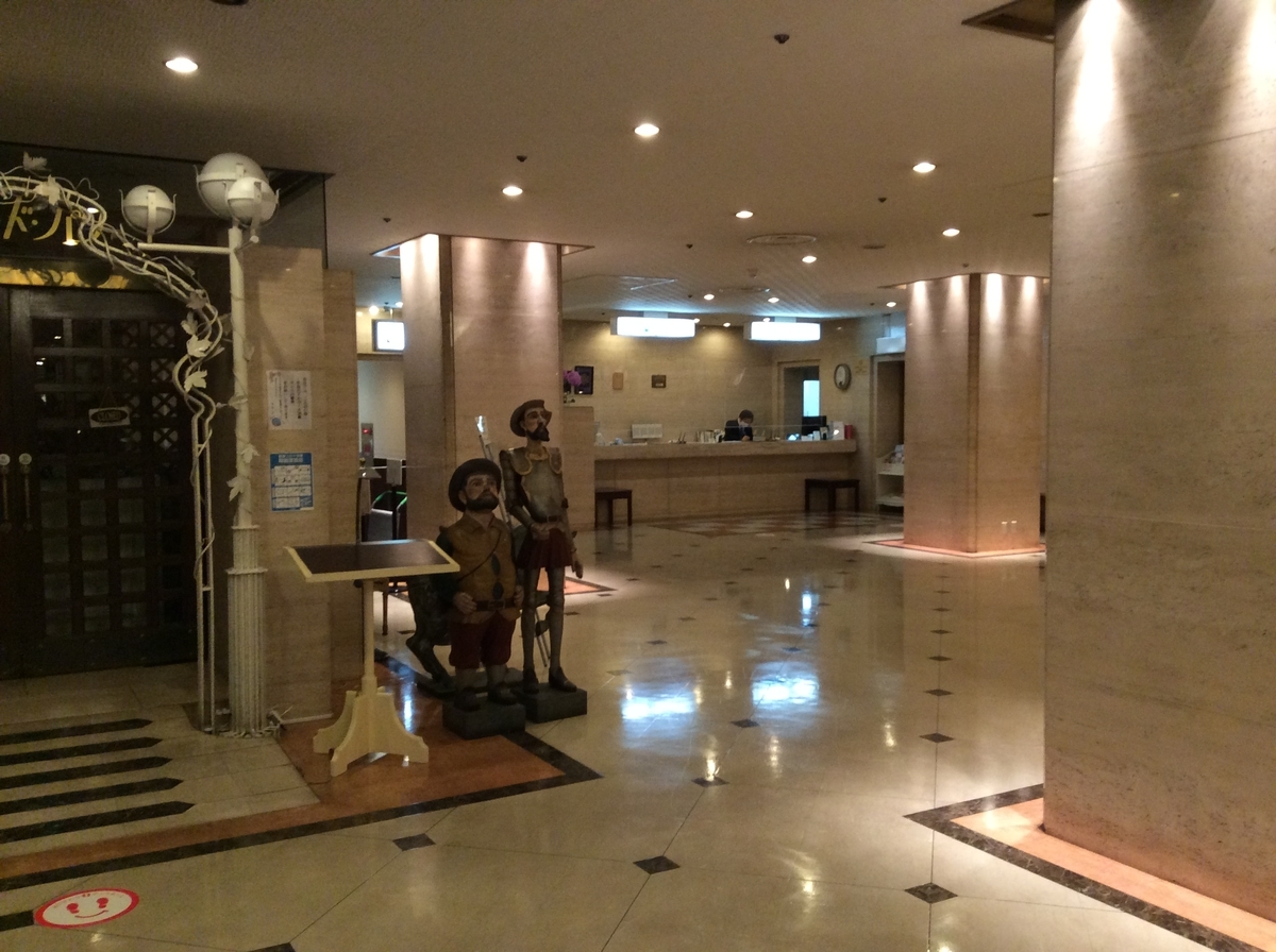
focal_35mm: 32
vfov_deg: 44.0
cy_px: 476
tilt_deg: -3.3
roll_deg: -0.2
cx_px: 638
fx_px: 1178
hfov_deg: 56.9
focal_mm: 3.3
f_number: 2.4
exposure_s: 1/24
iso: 200
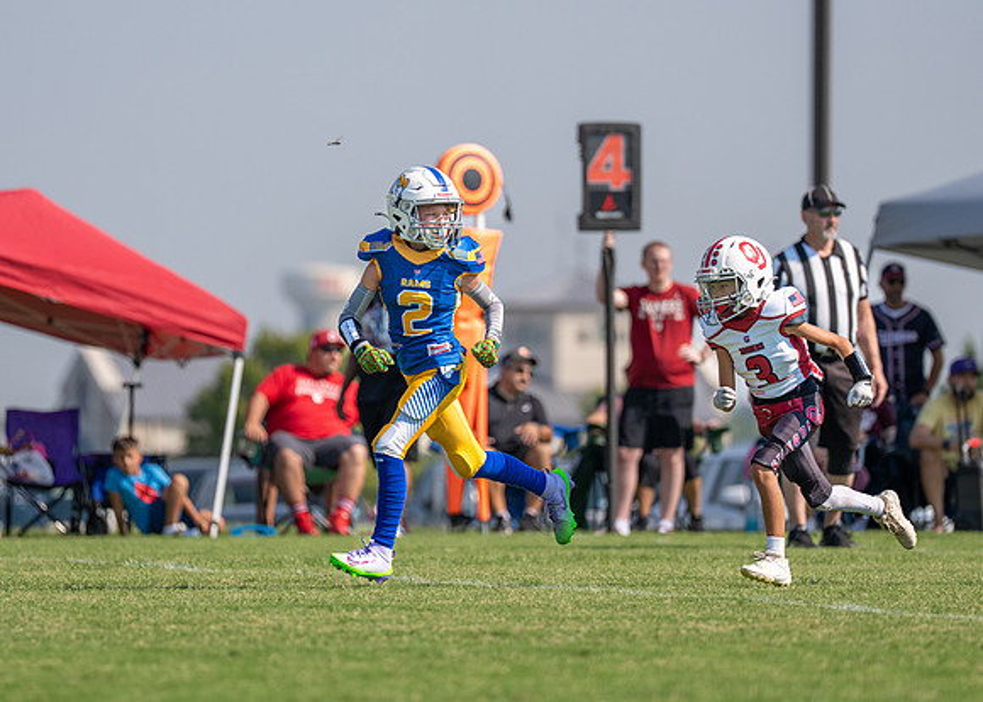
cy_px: 312
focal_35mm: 337
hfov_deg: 6.0
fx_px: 9402
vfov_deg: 4.3
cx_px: 485
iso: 160
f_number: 2.8
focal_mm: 200
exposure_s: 1/4000
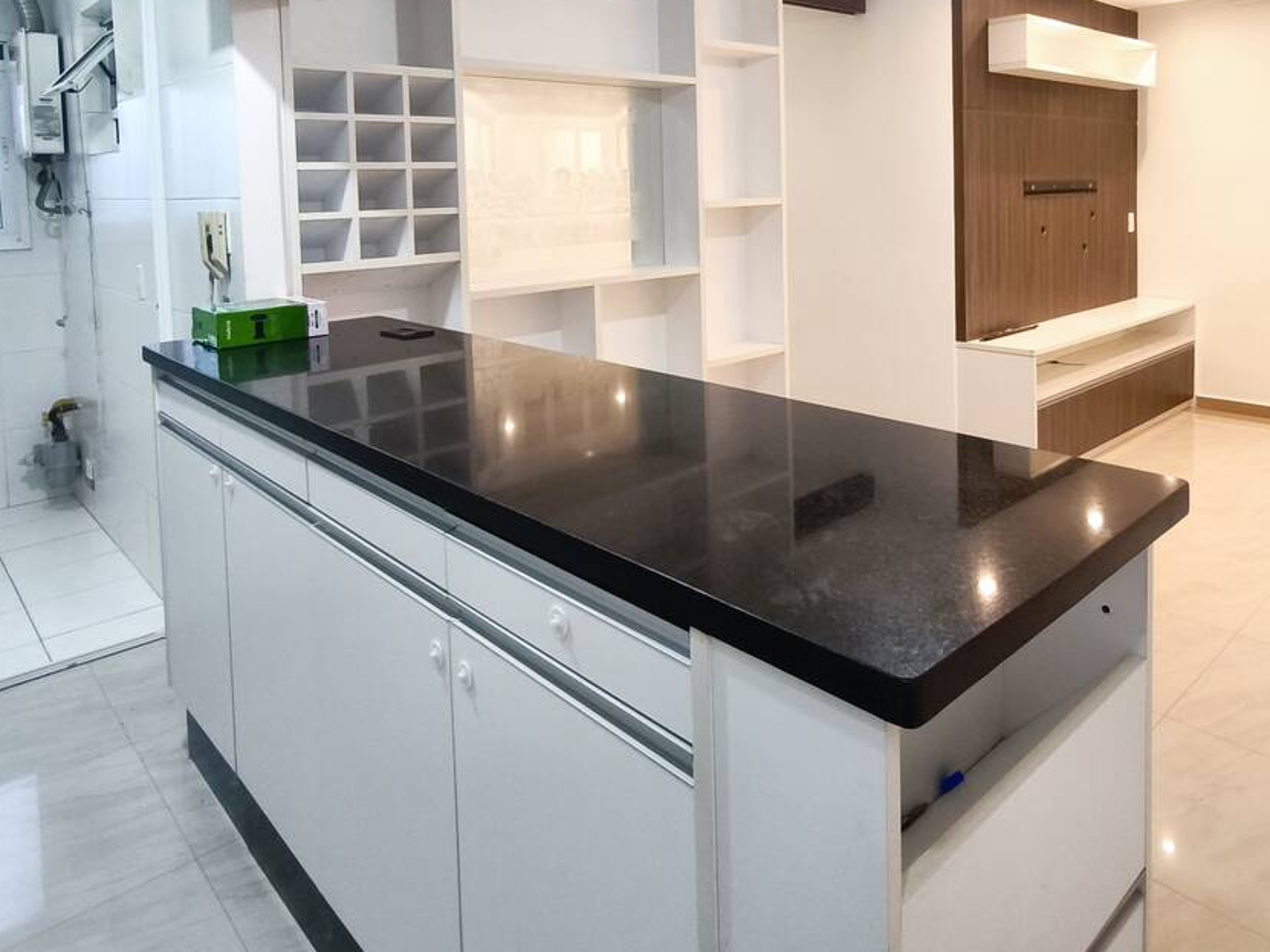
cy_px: 228
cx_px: 760
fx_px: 954
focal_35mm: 26
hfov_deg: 66.7
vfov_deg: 50.6
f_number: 2.2
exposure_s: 1/30
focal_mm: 1.91
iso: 500
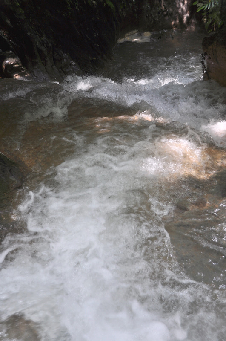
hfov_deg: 30.8
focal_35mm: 44
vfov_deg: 45.0
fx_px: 411
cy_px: 170
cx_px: 113
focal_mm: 29
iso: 200
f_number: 4
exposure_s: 1/125
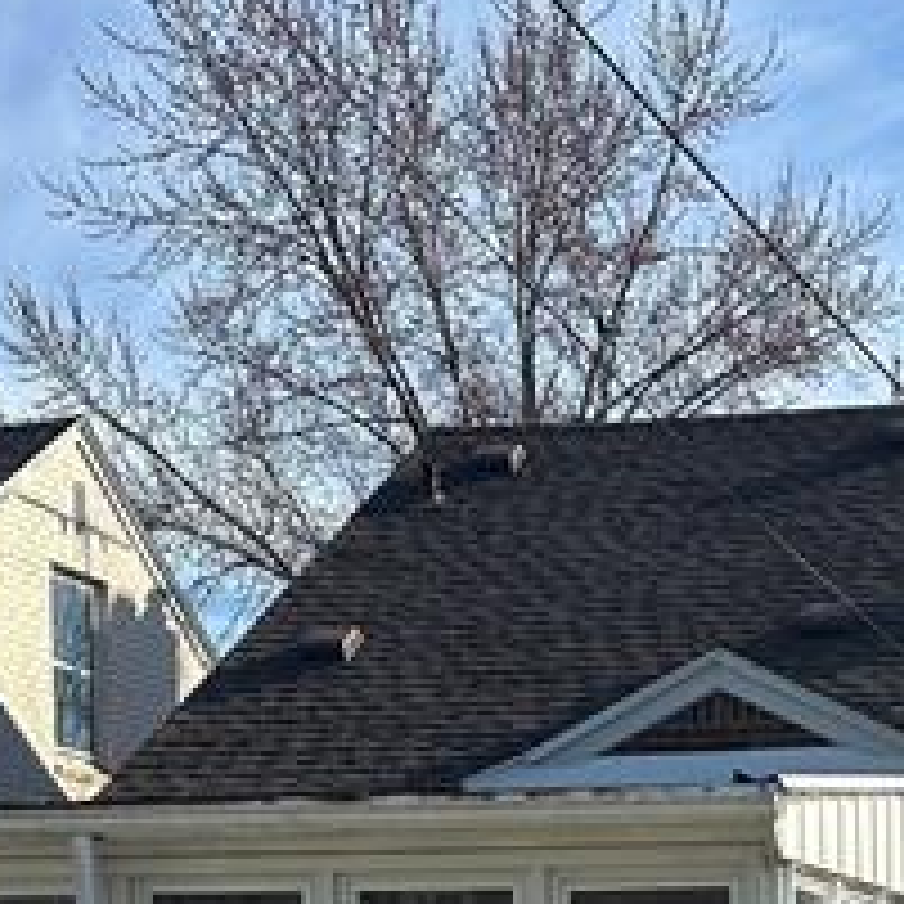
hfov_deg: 20.8
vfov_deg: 19.6
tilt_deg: -3.8
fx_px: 2393
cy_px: 1201
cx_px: 873
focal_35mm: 81
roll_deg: -1.1
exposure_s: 1/3597
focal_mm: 6.86
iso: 80
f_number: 1.78
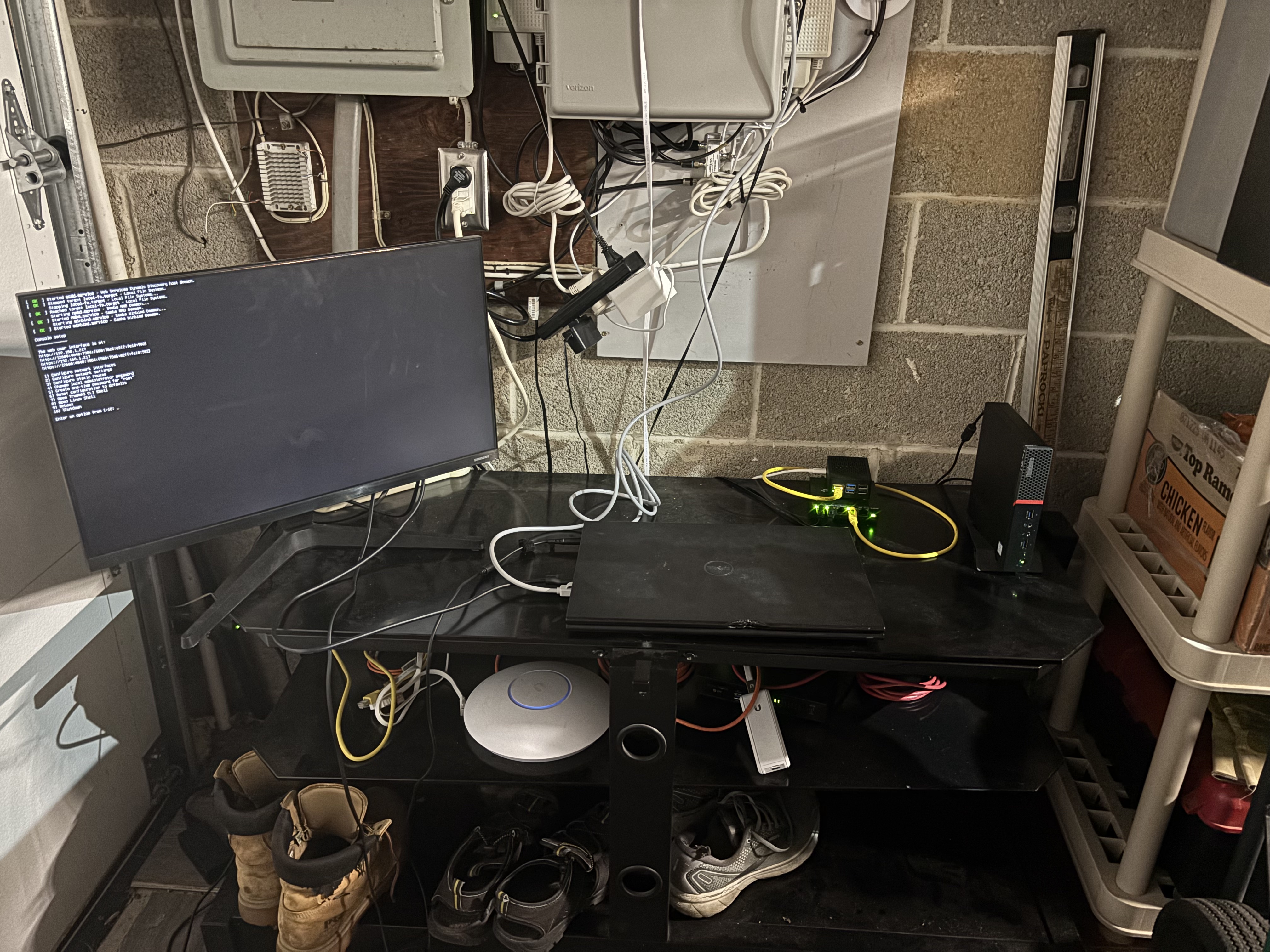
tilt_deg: -24.8
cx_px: 635
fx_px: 954
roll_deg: -1.5
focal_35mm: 26
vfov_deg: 53.1
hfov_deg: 67.3
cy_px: 476
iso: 1000
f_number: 1.6
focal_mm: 5.96
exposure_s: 1/24
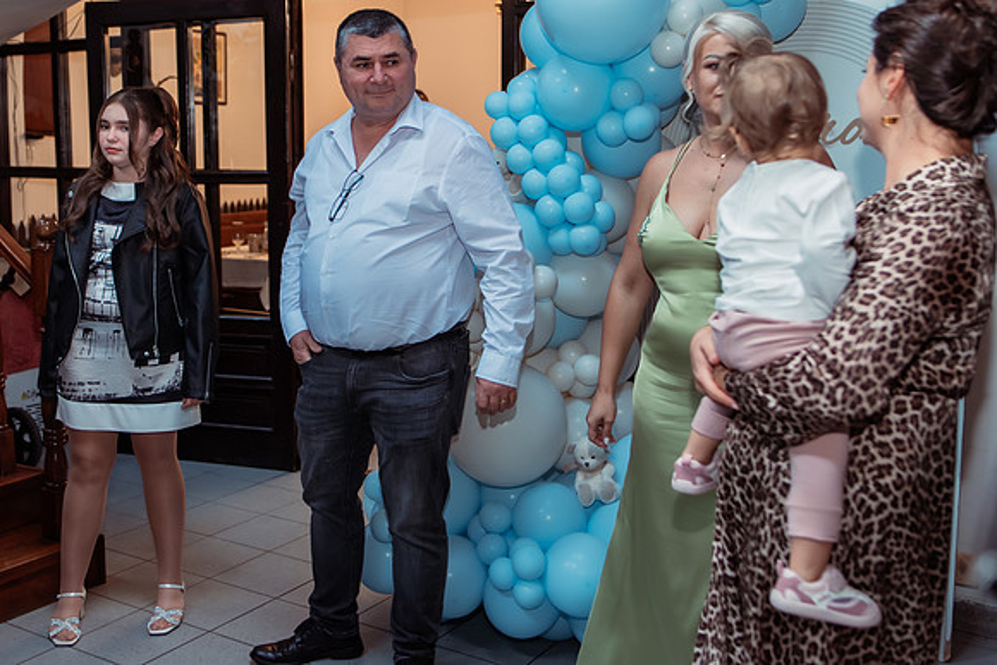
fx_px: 1124
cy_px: 280
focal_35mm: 41
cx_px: 419
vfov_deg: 32.9
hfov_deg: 47.7
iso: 1000
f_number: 2.8
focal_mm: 35
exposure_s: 1/200
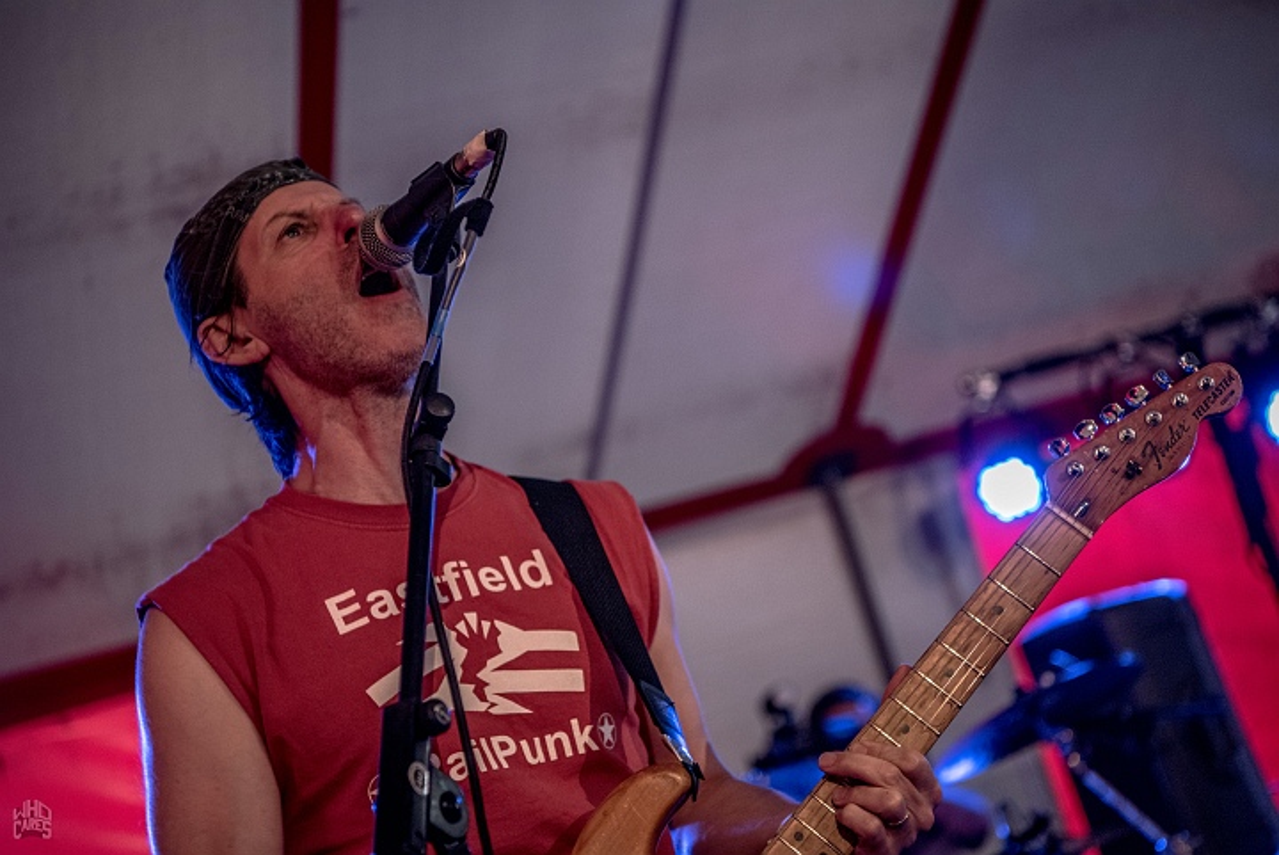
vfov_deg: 19.5
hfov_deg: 28.8
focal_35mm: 70
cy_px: 428
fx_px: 2488
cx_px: 640
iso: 2000
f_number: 3.5
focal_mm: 70
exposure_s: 1/100
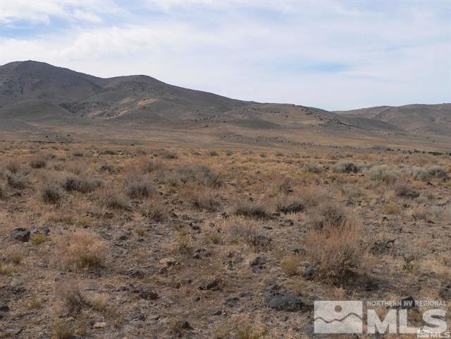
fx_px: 469
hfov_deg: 51.4
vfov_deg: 39.7
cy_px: 170
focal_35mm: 36
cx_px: 226
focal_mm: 6
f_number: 5.2
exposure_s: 1/500
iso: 80
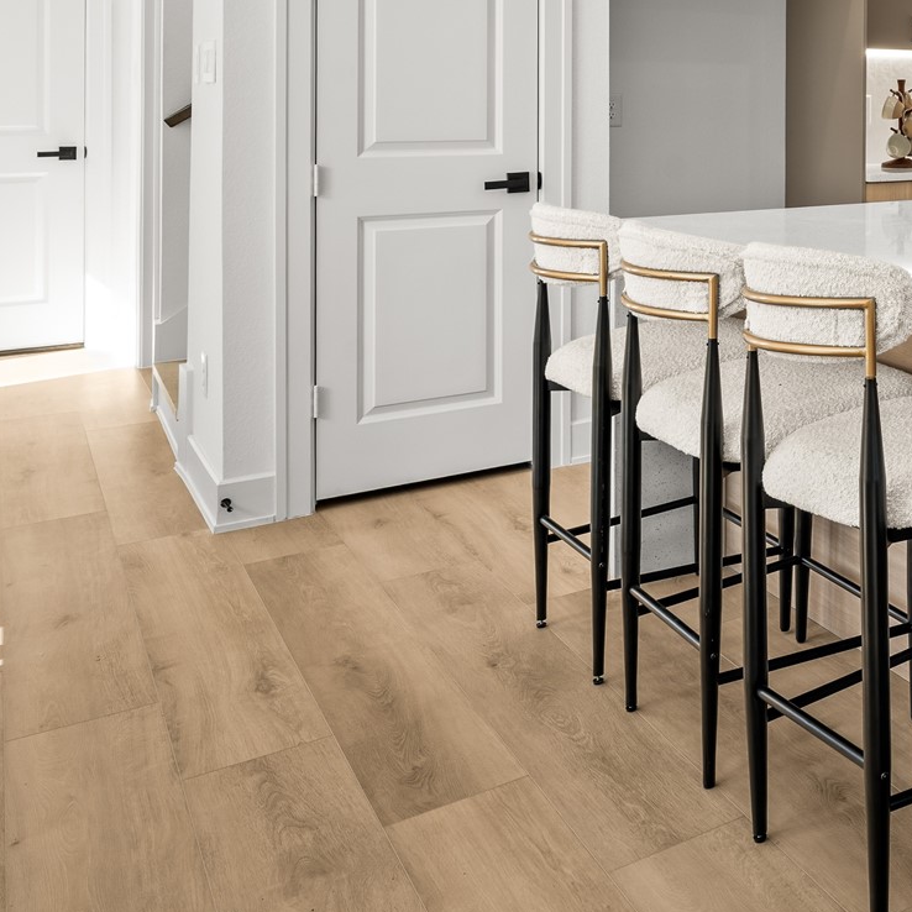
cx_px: 1113
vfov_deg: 39.1
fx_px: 1192
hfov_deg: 33.5
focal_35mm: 40
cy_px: 103
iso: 200
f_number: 9
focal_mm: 16
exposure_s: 1/2.5
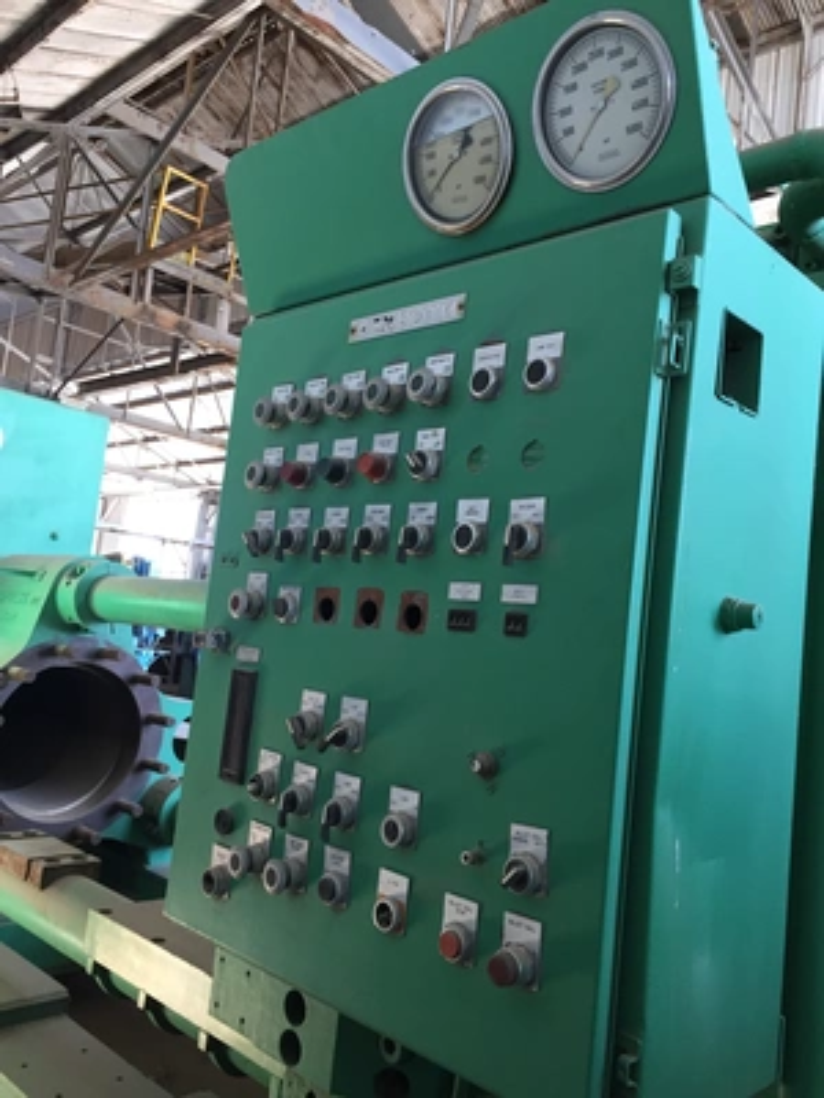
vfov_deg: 61.7
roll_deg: -6.6
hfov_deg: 48.2
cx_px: 412
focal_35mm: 29
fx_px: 920
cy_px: 549
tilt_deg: +6.2
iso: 40
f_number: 2.2
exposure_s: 1/30
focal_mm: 4.15
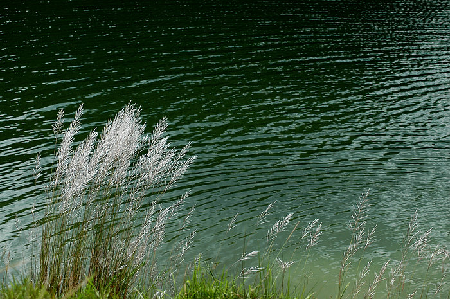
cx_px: 225
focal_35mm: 105
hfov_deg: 19.5
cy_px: 150
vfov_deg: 13.0
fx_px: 1311
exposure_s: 1/1250
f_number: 5.6
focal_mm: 70
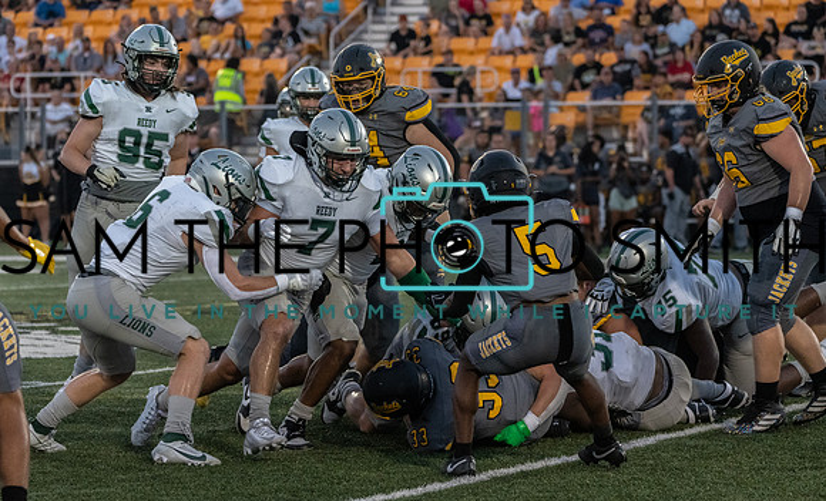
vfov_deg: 6.8
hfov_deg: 11.3
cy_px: 270
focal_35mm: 188
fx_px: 4191
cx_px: 379
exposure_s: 1/1000
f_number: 5.6
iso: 6400
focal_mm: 166
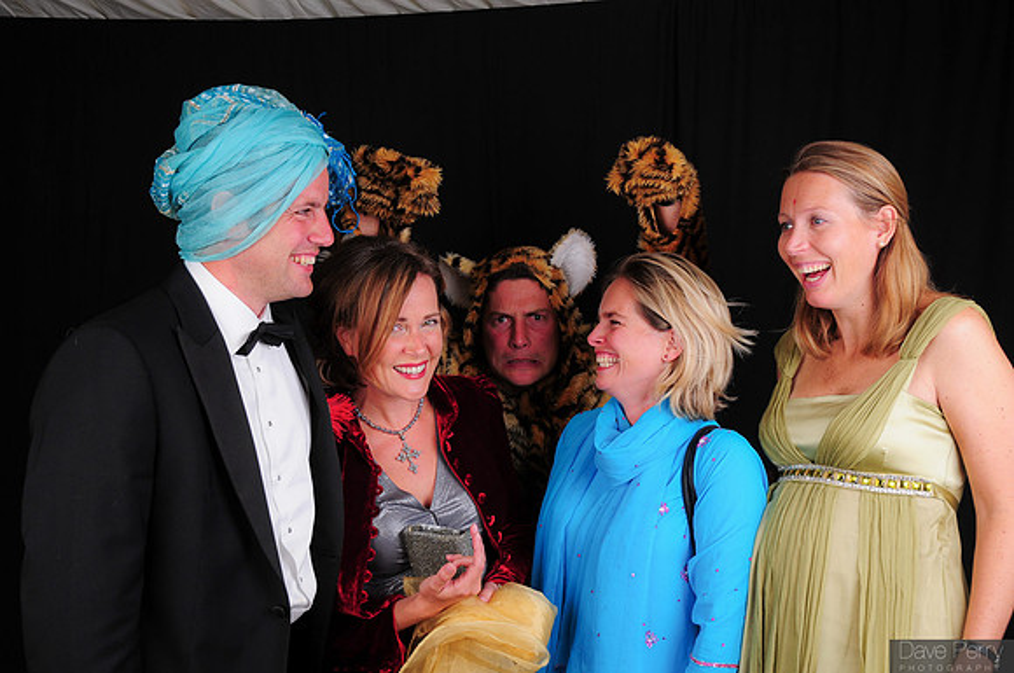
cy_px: 336
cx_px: 507
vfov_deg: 32.9
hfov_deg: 48.0
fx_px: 1139
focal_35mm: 40
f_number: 8
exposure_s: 1/125
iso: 200
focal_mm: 27
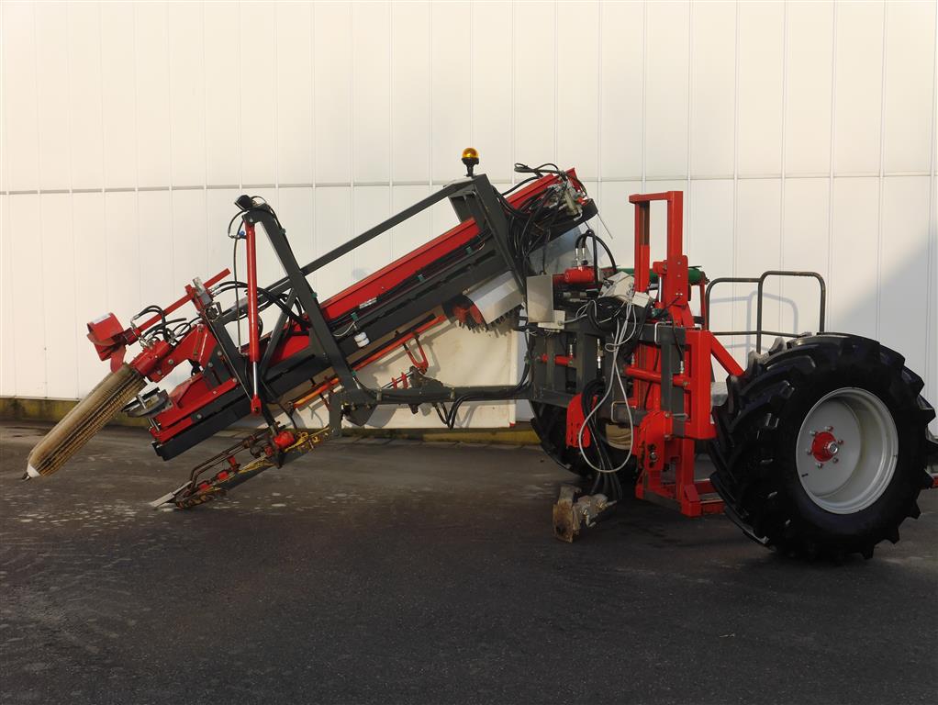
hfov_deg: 41.2
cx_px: 469
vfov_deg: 31.6
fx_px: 1247
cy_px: 352
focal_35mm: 46
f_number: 8
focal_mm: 23
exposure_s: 1/250
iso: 160
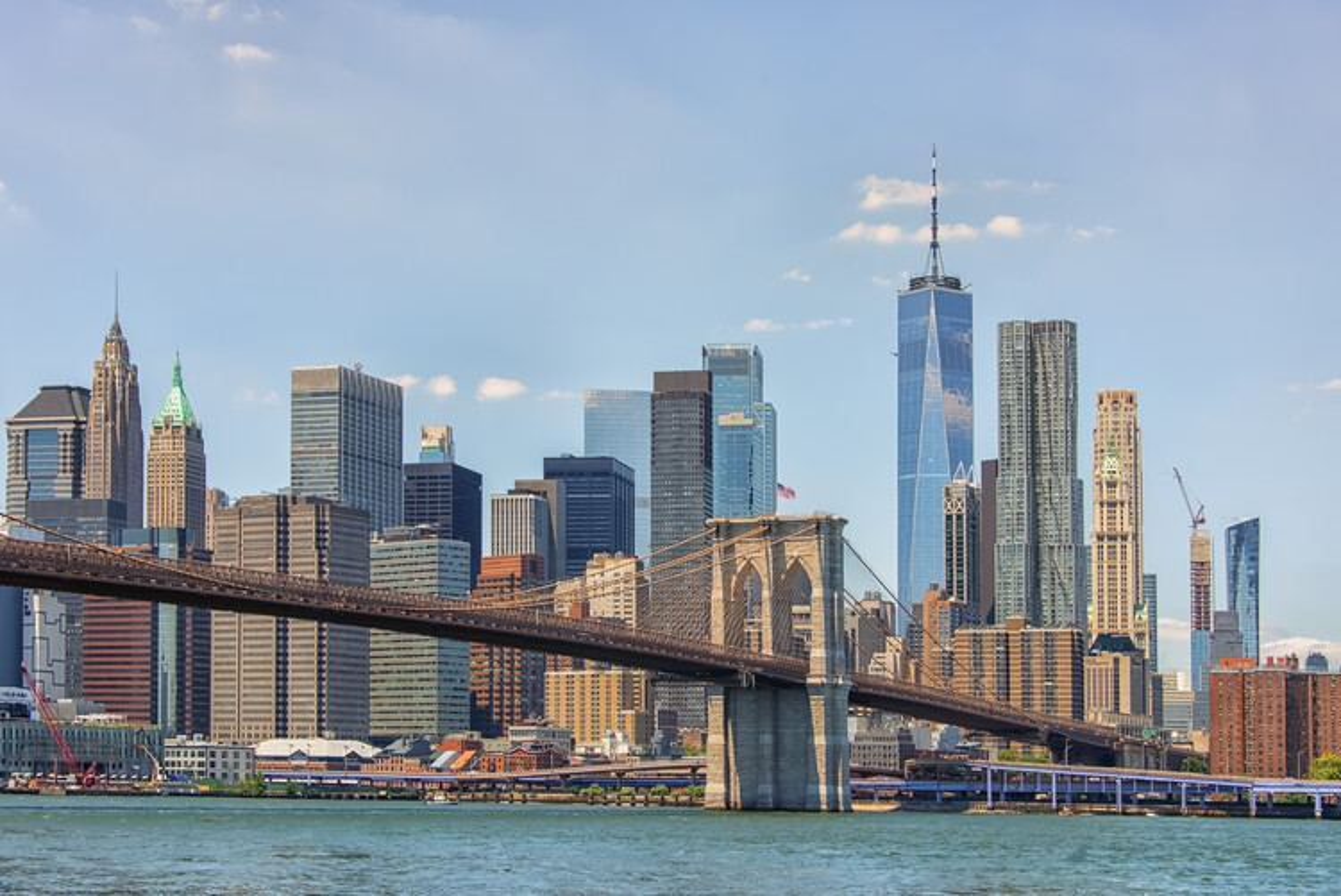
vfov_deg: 20.9
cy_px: 448
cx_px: 670
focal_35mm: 65
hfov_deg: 30.9
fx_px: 2423
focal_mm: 65
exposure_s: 1/200
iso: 64
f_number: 7.1
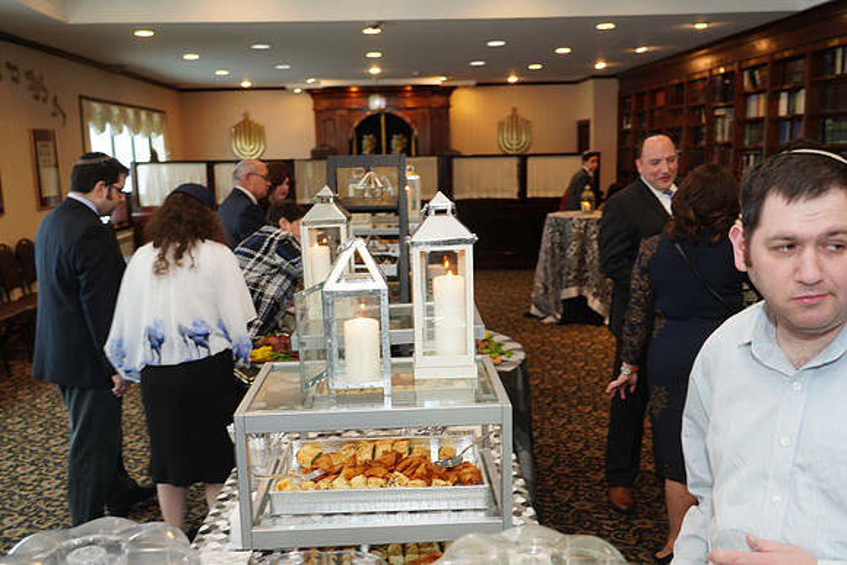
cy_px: 282
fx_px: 800
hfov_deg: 55.8
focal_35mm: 34
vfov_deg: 38.9
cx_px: 424
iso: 1000
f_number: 4.5
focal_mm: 34
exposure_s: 1/100
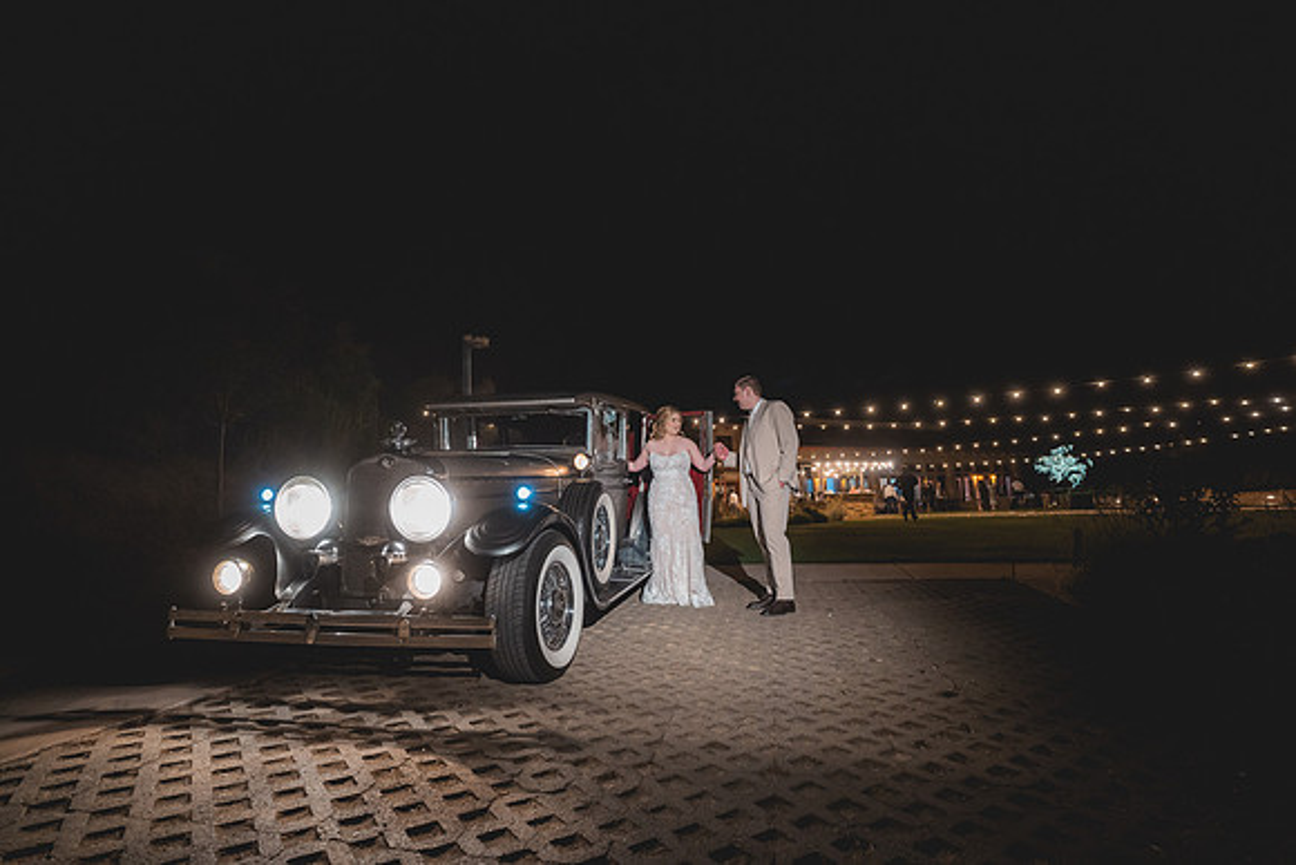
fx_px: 648
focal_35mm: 18
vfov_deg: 67.4
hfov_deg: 90.0
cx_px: 648
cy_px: 432
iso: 3200
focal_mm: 18
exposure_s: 1/100
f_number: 2.8
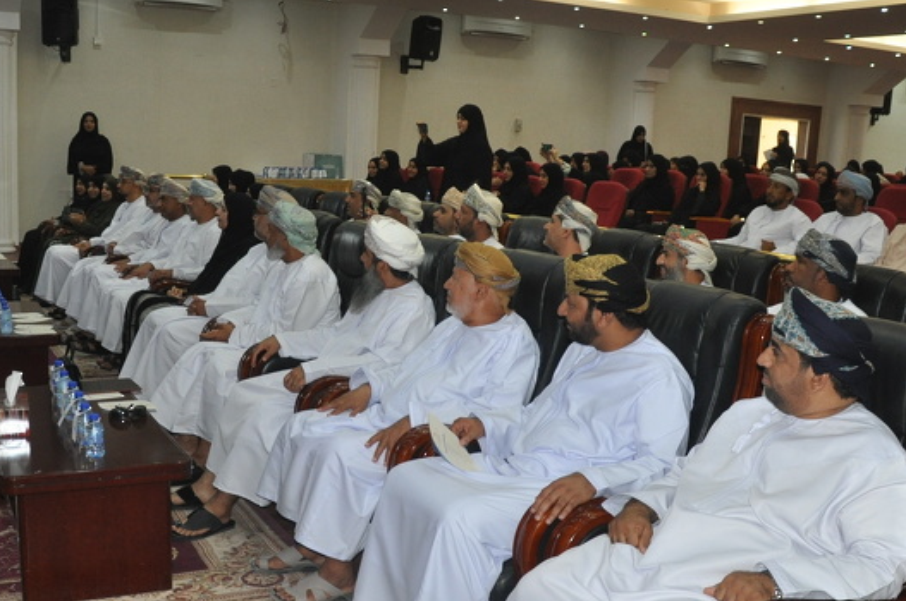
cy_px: 370
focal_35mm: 41
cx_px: 385
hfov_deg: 47.3
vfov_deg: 32.4
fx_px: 1031
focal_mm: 18
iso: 800
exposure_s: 1/60
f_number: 3.5
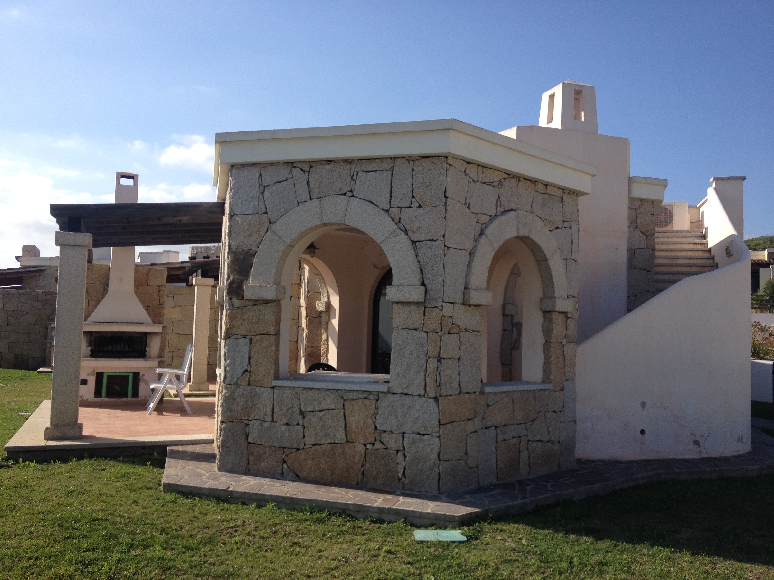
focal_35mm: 35
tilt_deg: +0.3
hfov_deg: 52.6
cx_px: 387
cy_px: 290
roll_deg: -1.1
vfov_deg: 40.7
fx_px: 783
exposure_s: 1/1842
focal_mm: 4.28
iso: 50
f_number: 2.4
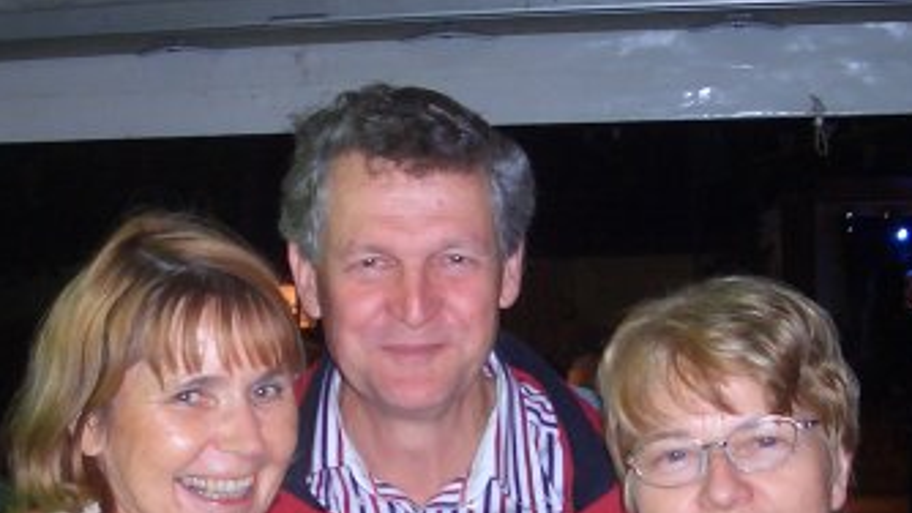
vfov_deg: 16.4
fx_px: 1766
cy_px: 407
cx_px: 339
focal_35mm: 73
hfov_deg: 28.8
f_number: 2.6
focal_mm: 5.8
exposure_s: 1/40
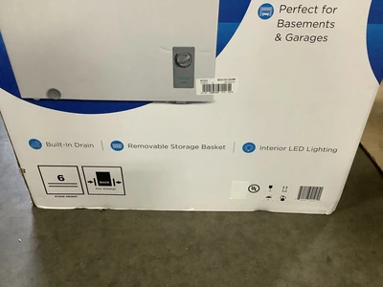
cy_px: 144
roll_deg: -0.7
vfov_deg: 45.4
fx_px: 343
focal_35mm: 31
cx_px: 192
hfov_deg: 58.4
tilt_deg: -34.6
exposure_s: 1/60
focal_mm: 3.3
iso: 320
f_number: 2.4
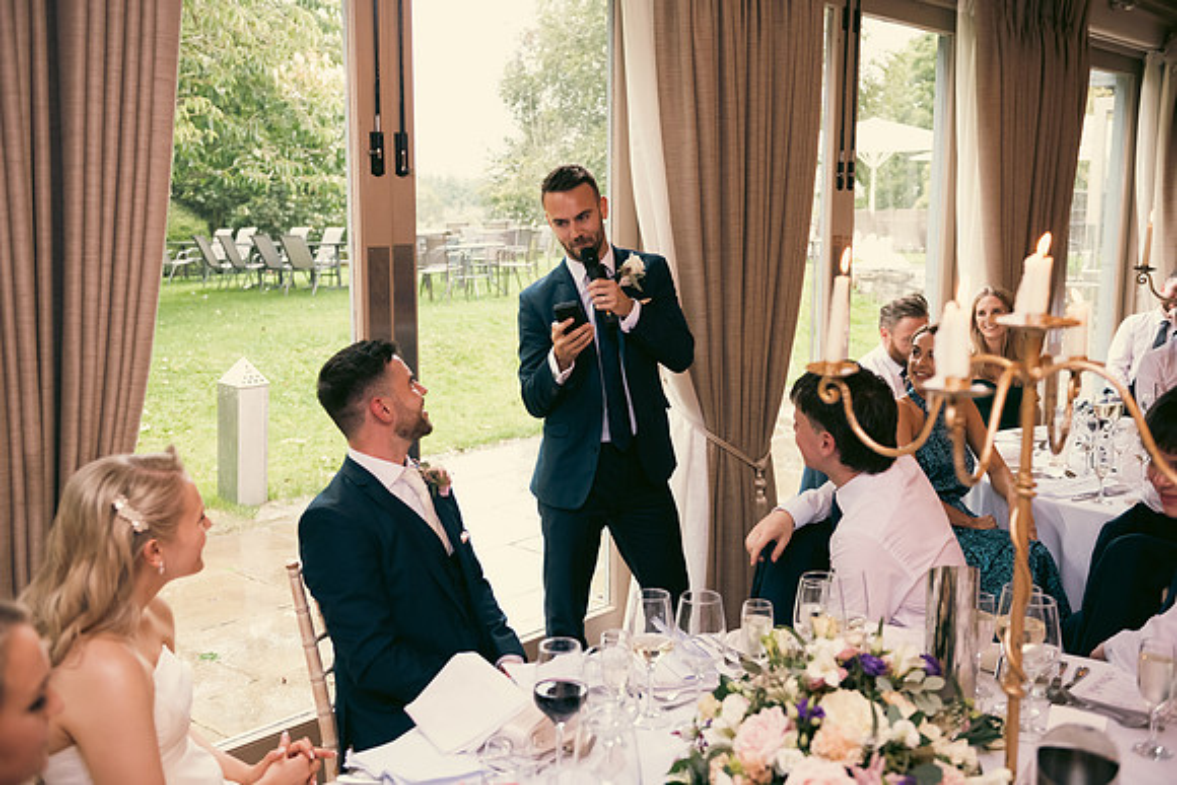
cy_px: 392
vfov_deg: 36.9
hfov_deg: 53.1
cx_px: 588
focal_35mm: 36
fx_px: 1177
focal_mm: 36
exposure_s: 1/160
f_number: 3.5
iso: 1000
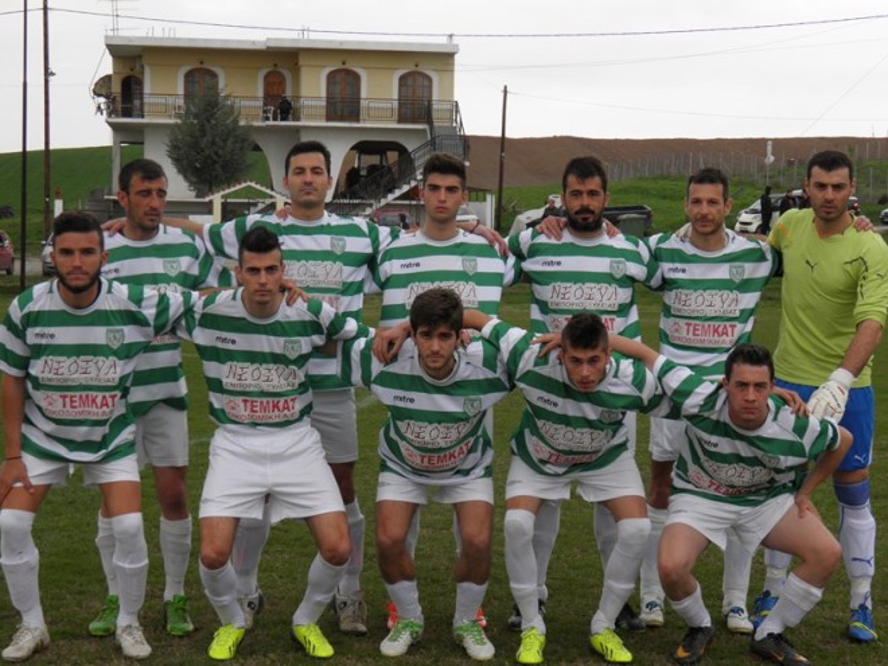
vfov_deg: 20.2
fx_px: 1873
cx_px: 444
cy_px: 333
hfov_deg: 26.7
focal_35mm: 73
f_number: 4.9
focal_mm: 13.2
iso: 50
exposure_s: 1/100
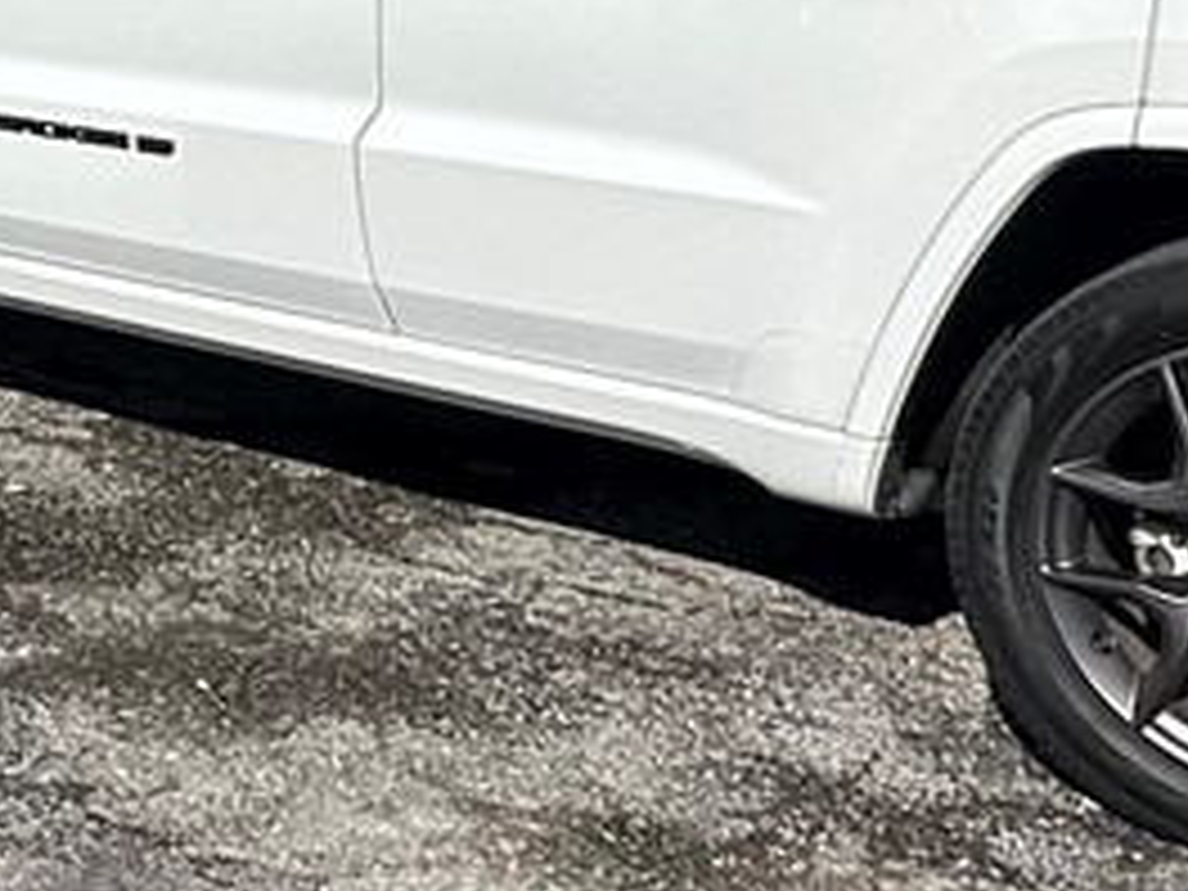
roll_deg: +0.3
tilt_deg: -7.0
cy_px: -72
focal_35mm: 85
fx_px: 2917
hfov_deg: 20.8
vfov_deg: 16.9
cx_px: -387
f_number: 2.2
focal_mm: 2.22
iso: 50
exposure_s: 1/4000
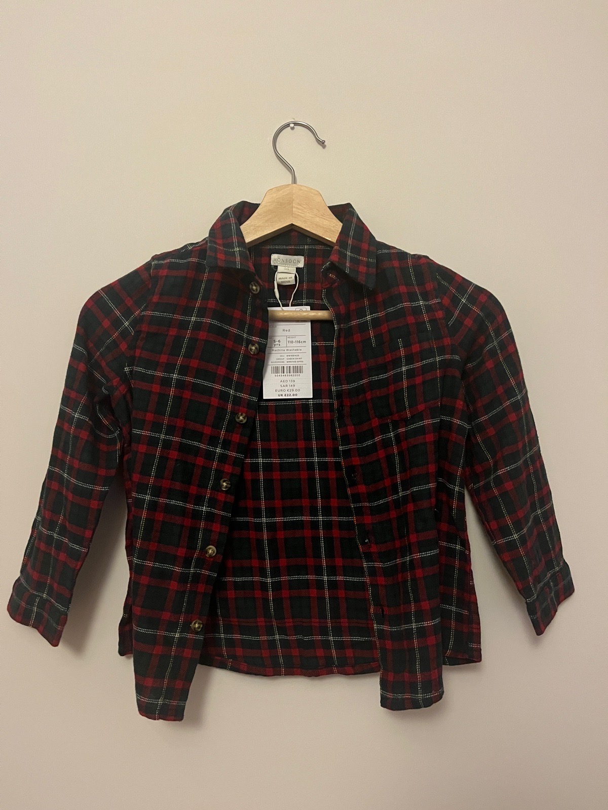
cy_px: 405
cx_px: 304
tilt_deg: -0.3
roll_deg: +1.3
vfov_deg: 67.3
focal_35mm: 26
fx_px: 609
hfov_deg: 53.1
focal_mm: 5.1
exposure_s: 1/25
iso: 500
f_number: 1.6
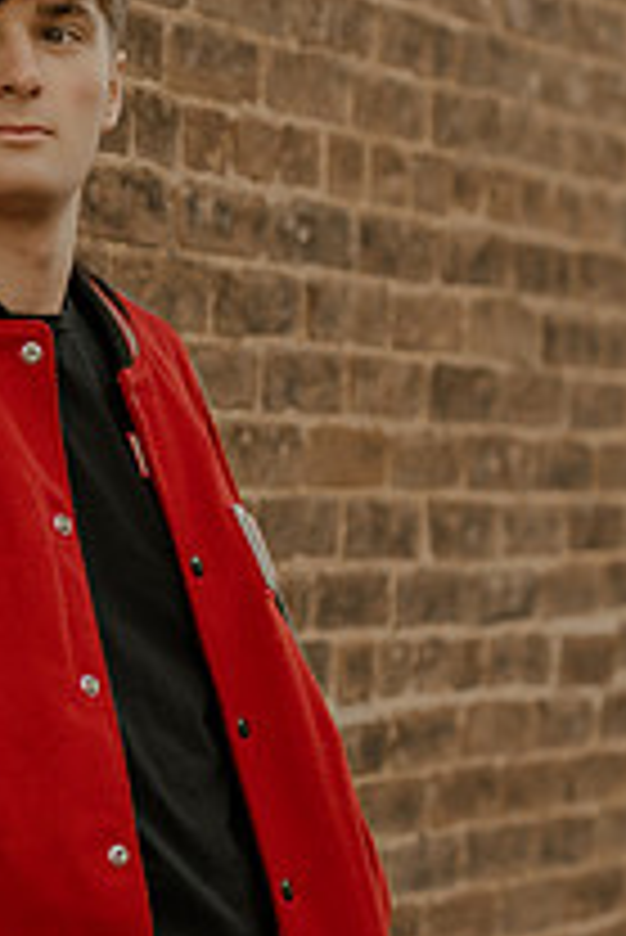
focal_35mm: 162
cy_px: 572
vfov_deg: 12.7
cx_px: -23
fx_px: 4218
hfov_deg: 8.4
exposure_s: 1/2000
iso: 800
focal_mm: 50
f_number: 1.8
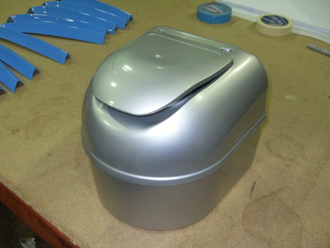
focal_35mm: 35
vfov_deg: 40.7
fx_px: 334
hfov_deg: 52.6
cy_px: 124
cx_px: 165
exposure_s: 1/45
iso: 100
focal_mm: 6.3
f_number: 2.8
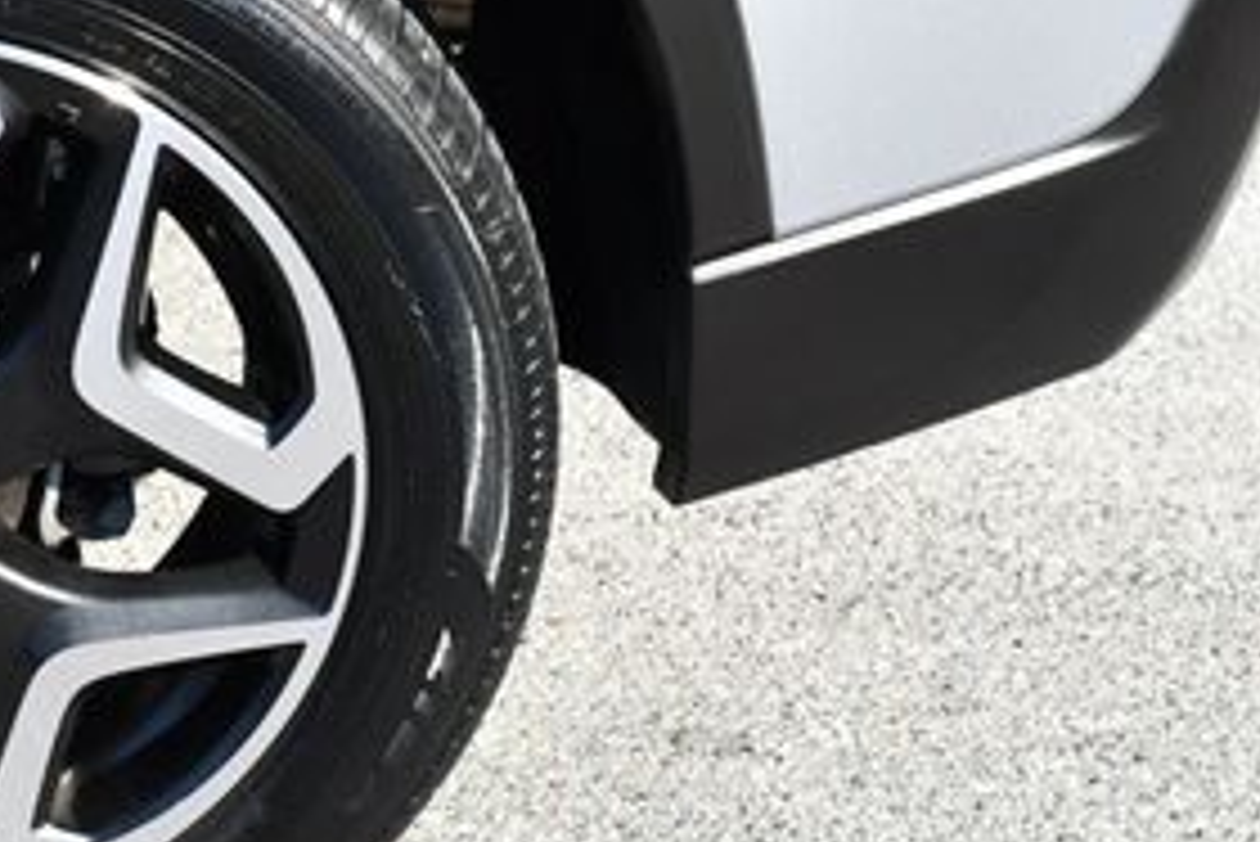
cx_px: -171
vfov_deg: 11.5
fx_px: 4167
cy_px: 351
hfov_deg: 16.6
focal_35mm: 119
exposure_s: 1/250
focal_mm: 26
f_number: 7.1
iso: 200
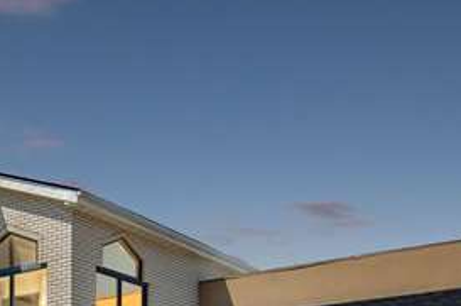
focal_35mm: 62
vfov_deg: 19.7
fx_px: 791
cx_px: 50
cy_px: 423
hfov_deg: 31.1
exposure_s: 1/30
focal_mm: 11
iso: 200
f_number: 11
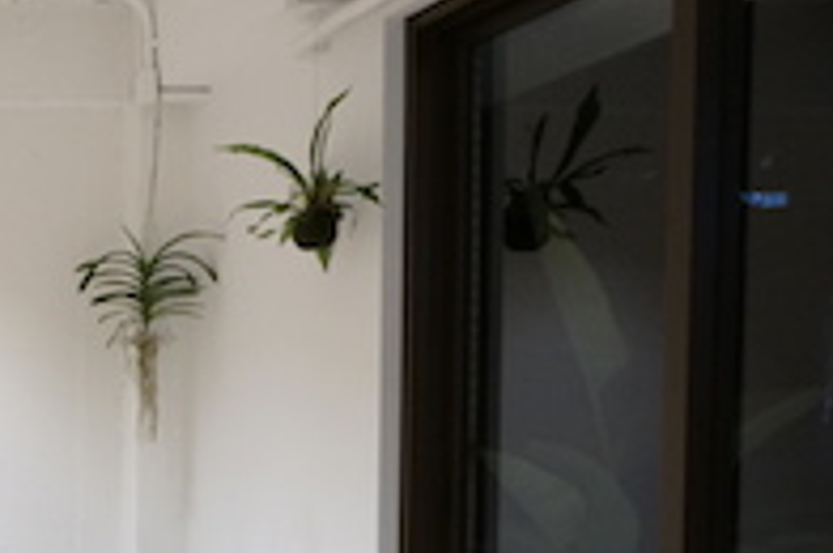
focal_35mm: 58
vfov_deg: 22.6
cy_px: 523
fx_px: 1340
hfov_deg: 25.2
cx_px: -450
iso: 800
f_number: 4
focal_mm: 12
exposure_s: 1/60
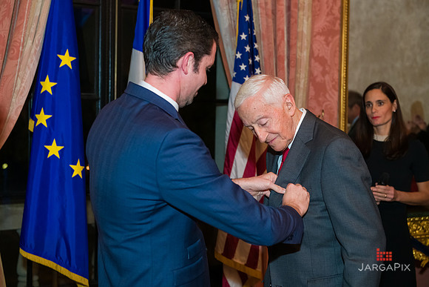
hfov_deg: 34.5
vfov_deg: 23.4
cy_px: 144
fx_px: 691
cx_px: 214
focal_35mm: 58
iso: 3200
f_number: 4
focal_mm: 58
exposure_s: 1/100
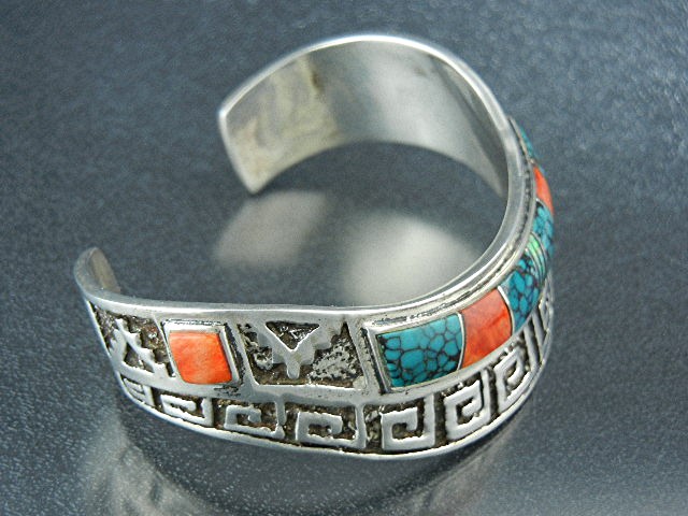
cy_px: 258
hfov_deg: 22.0
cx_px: 344
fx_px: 1769
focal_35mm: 89
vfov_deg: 16.6
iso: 200
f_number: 4.4
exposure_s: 1/5.3
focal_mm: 16
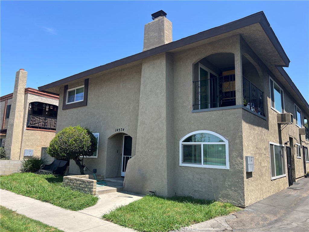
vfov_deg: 53.1
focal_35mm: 26
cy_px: 116
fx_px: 232
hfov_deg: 67.3
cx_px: 154
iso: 50
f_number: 1.5
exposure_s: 1/2571
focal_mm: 5.7
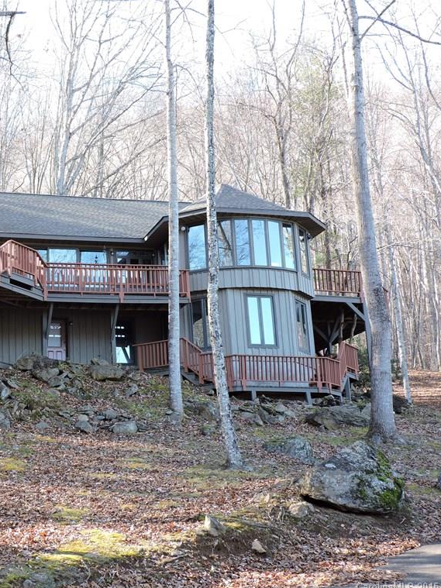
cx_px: 48
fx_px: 918
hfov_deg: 26.2
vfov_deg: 35.5
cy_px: 297
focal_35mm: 54
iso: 100
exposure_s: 1/50
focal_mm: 7.1
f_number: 3.3
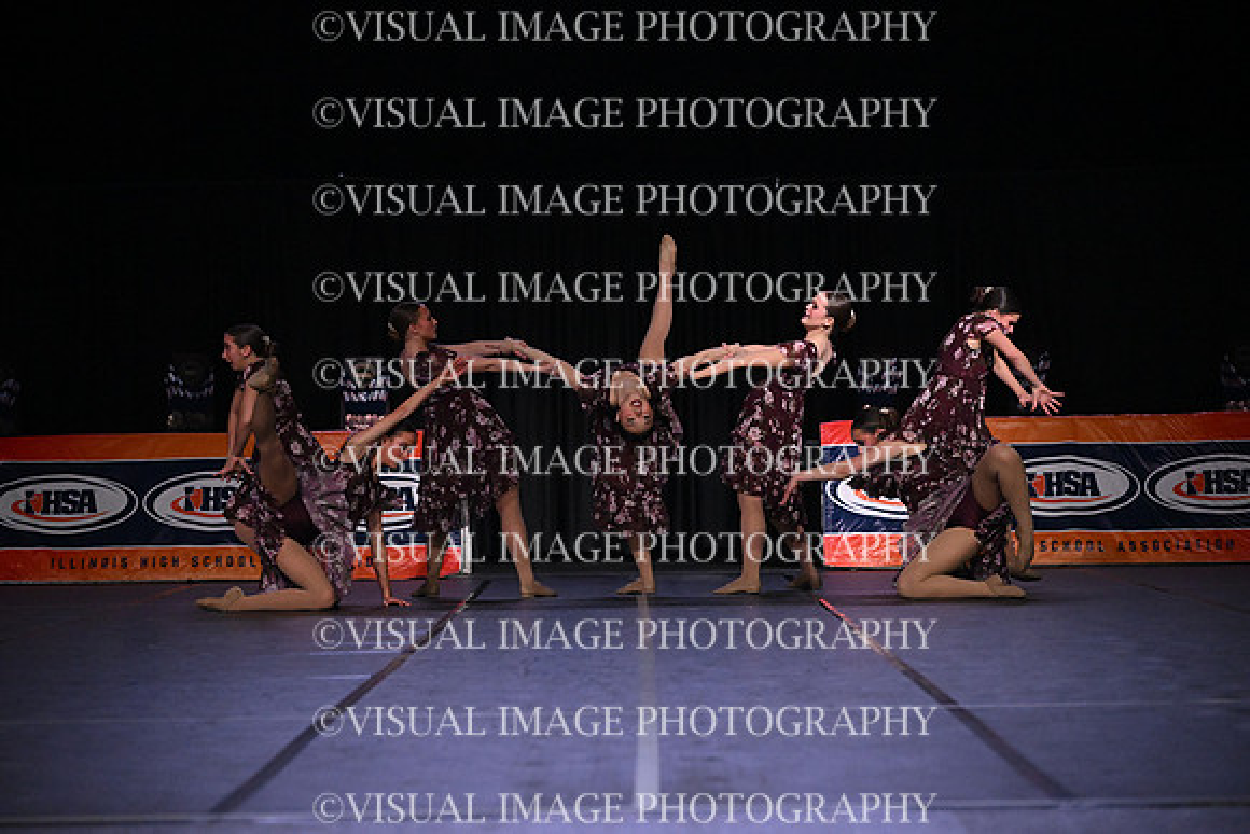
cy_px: 417
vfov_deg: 11.4
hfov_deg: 17.1
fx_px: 4167
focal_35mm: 120
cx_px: 625
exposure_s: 1/1000
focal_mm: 120
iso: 8000
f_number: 4
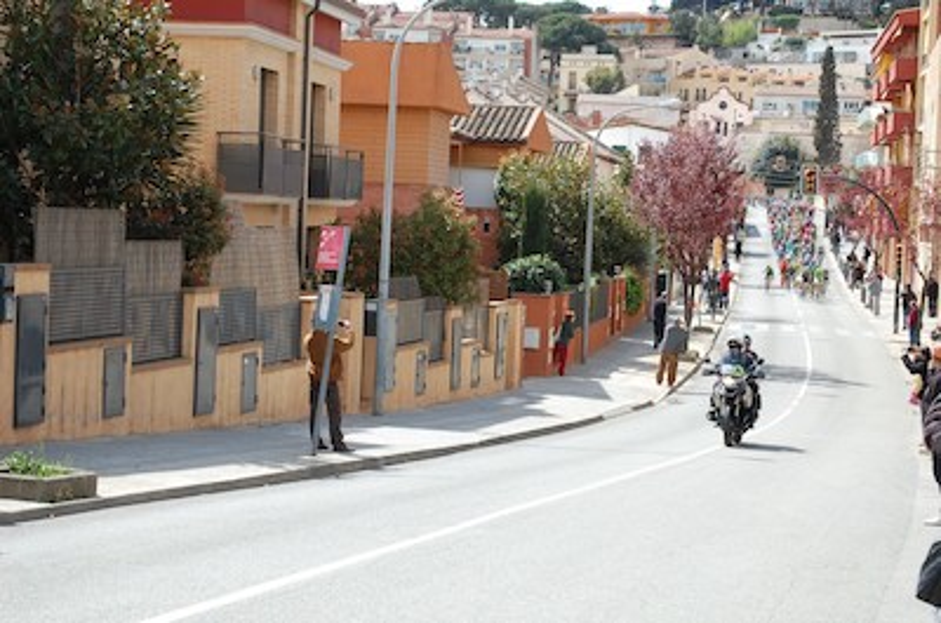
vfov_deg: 16.5
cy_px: 312
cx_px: 470
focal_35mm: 82
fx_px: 2152
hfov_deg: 24.7
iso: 200
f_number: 8
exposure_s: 1/250
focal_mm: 55
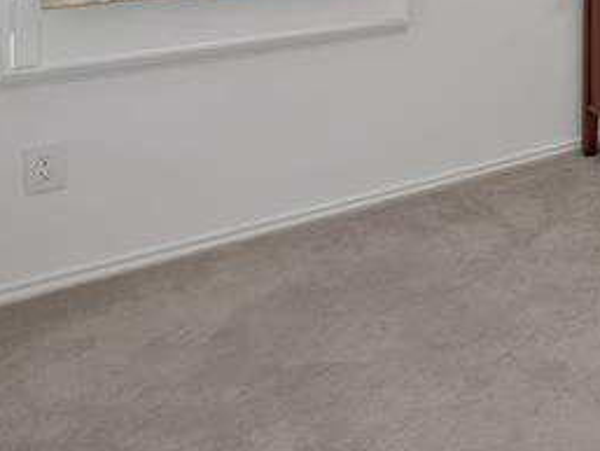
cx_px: 815
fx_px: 798
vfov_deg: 25.1
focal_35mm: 46
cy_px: -201
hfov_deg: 30.5
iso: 640
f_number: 9
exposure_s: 1/3
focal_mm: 12
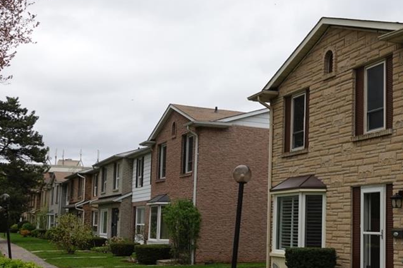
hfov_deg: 36.5
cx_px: 310
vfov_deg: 25.4
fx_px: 593
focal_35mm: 53
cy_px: 176
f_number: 4
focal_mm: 12.04
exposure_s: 1/200
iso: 100
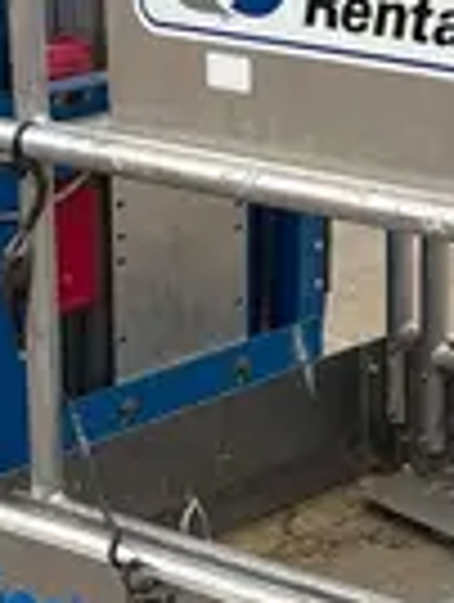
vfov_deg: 13.9
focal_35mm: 142
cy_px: 326
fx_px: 2475
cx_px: 409
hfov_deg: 10.4
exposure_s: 1/608
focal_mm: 5.96
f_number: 1.6
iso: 50
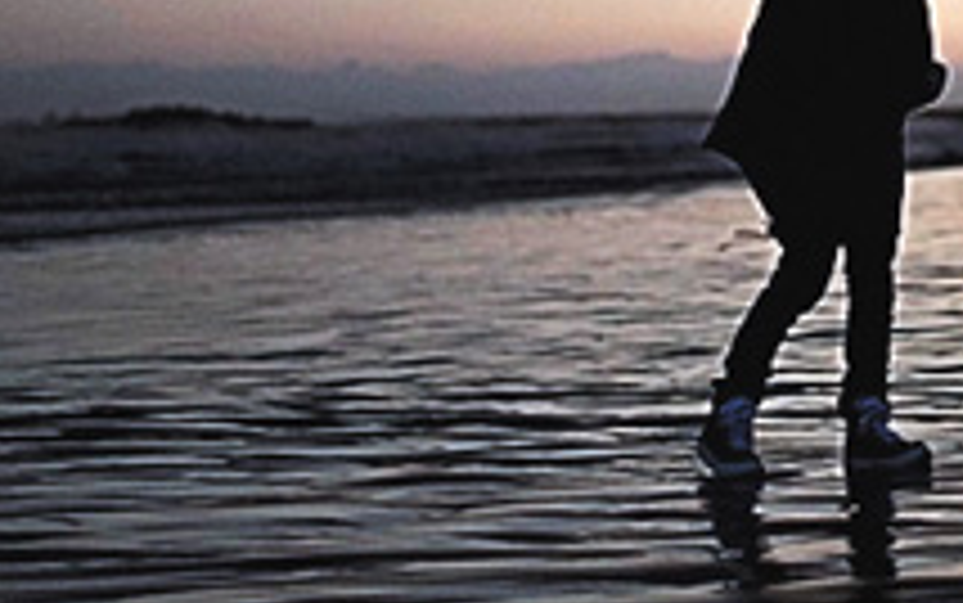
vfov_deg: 9.1
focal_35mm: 143
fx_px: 3755
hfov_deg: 14.4
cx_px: 904
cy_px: -92
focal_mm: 50
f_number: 1.4
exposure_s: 1/60
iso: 1600
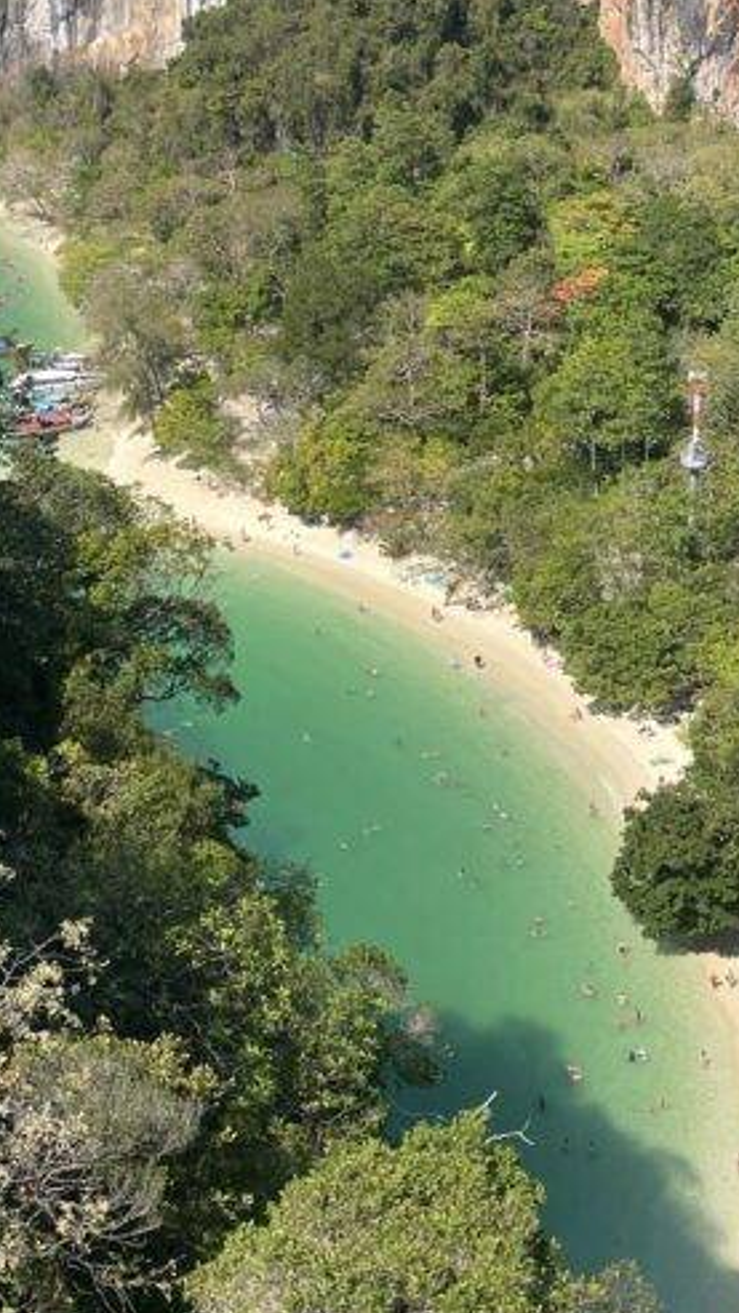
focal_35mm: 59
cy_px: 275
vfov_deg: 34.4
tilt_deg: -17.5
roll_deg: +1.5
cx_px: 333
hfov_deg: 20.4
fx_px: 2054
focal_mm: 4.2
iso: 32
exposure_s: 1/2959
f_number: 1.6
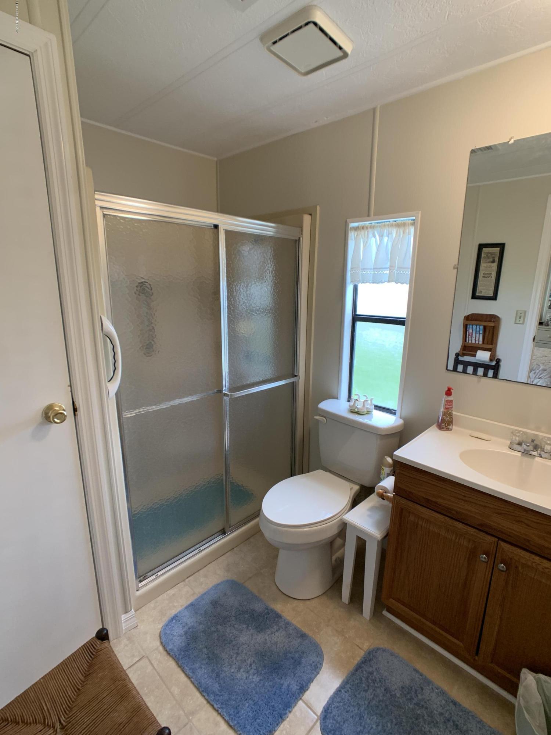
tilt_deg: -12.9
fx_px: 552
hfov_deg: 53.1
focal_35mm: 26
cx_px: 276
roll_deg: -1.5
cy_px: 368
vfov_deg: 67.3
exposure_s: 1/60
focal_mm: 4.25
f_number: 1.8
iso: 80
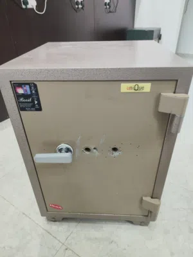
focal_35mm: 24
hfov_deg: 56.8
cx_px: 96
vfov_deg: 71.6
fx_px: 178
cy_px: 128
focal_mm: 5.24
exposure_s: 1/50
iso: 184
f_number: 1.7
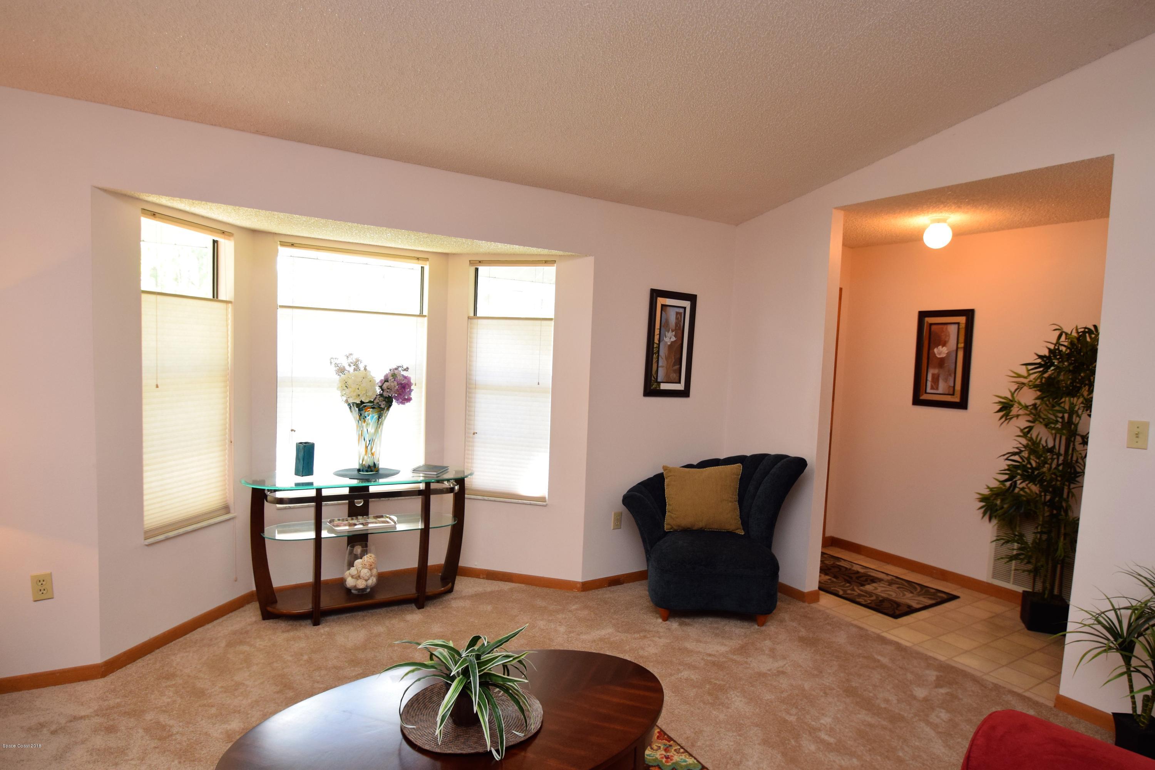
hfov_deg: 85.4
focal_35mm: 20
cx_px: 578
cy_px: 385
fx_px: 626
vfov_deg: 63.2
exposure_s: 1/80
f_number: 4.5
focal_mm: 13
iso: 800
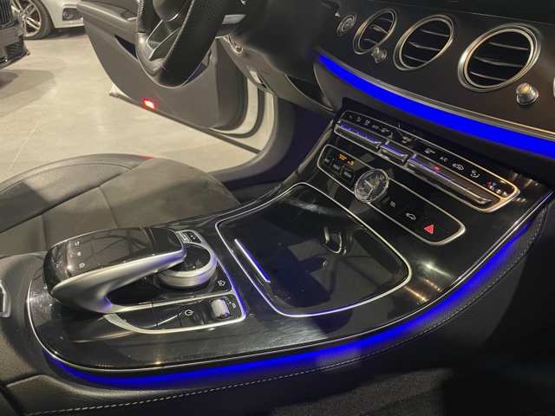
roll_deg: +0.3
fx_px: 417
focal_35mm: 26
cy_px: 208
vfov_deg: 53.1
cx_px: 278
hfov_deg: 67.3
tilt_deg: -31.1
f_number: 1.6
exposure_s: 1/36
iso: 500
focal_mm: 4.2
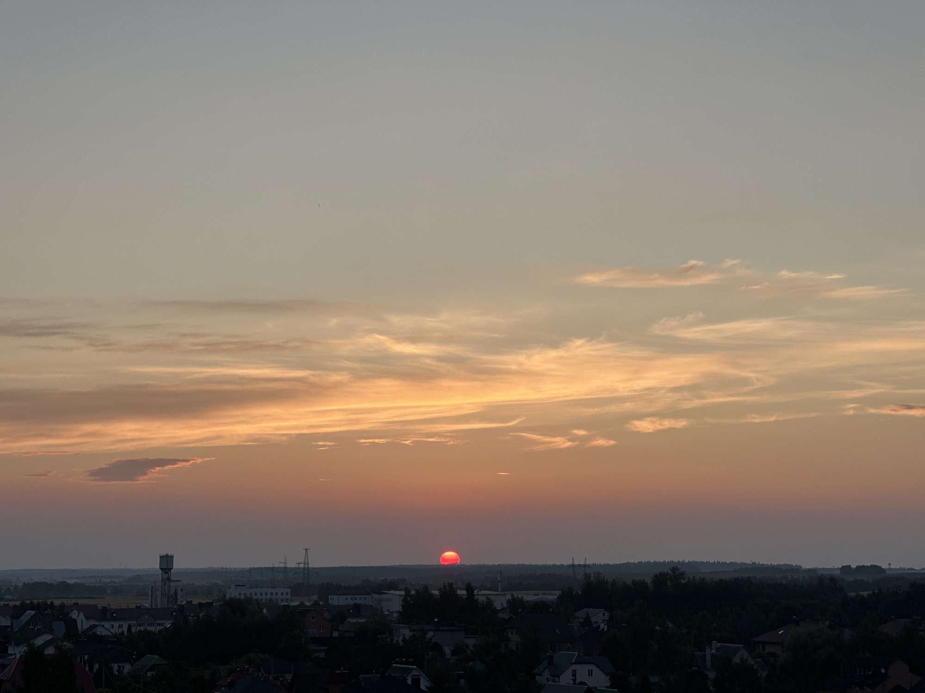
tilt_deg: +6.8
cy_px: 346
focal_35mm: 77
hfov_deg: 25.3
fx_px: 2058
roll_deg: +0.1
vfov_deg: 19.1
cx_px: 462
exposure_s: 1/168
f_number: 2.8
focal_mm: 9
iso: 32
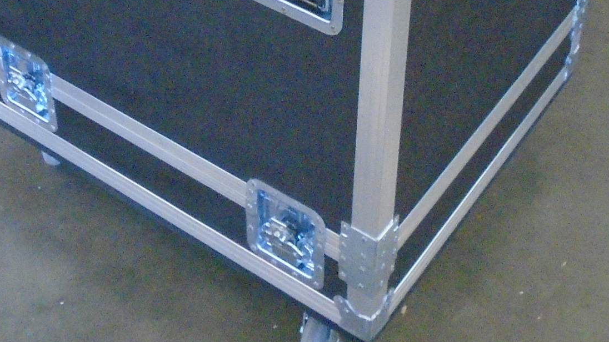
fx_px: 1082
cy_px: -152
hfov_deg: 31.4
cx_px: 327
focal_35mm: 67
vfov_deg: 16.6
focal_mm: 4.6
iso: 800
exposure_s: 1/30
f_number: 3.2
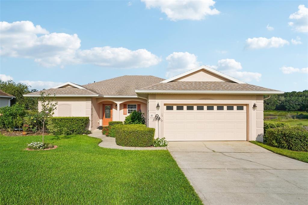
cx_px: 154
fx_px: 197
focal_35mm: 23
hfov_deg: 76.1
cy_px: 102
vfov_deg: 55.1
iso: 100
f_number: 20
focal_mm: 23
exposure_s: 1/60
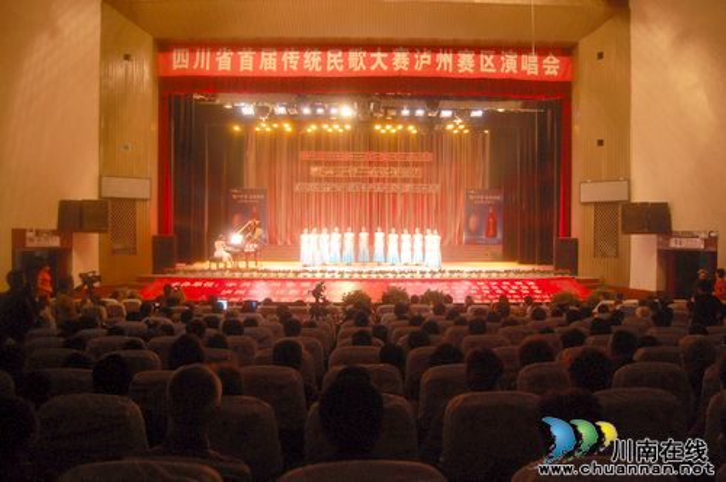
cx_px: 363
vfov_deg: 47.8
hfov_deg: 67.4
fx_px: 544
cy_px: 241
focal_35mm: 27
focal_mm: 18
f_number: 3.5
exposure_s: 1/50
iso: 800
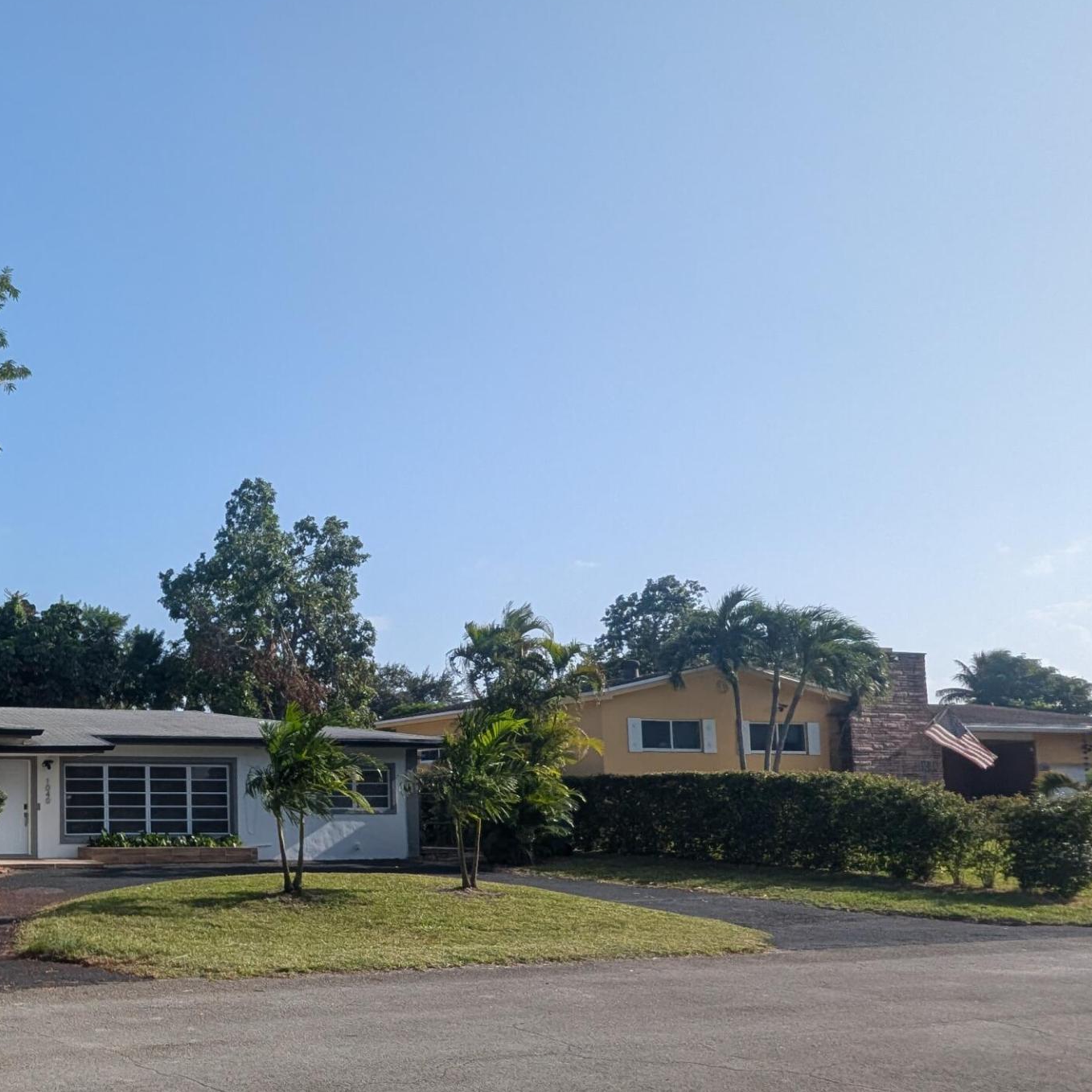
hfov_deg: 46.5
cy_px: 716
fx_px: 1071
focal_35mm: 30
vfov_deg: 53.1
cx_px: 35
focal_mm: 2.22
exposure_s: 1/1686
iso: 46
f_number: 2.2
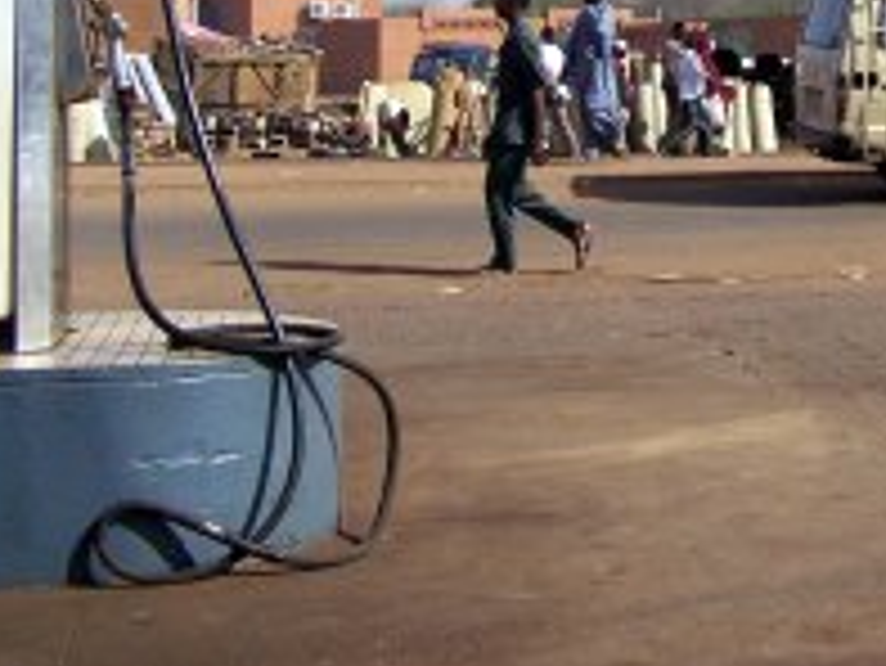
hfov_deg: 21.6
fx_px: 2228
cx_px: 917
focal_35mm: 87
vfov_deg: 16.4
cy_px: -86
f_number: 4
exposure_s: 1/1000
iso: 80
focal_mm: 6.3
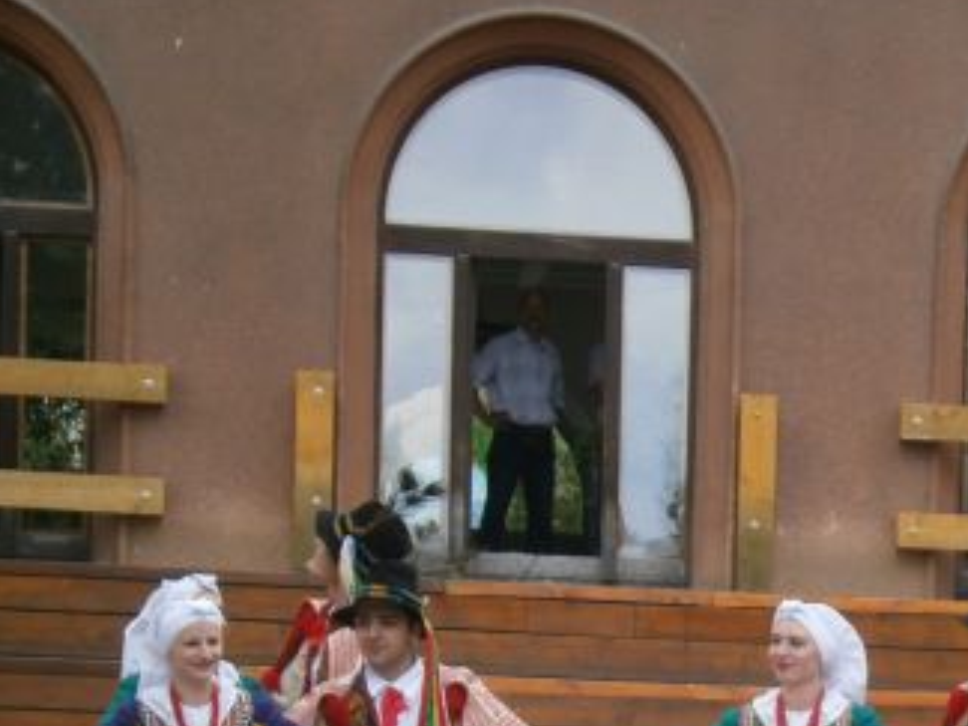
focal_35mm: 148
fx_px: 4139
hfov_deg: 13.2
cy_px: 857
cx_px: 947
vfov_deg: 9.9
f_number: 3.9
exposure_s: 1/100
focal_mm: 10.7
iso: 80
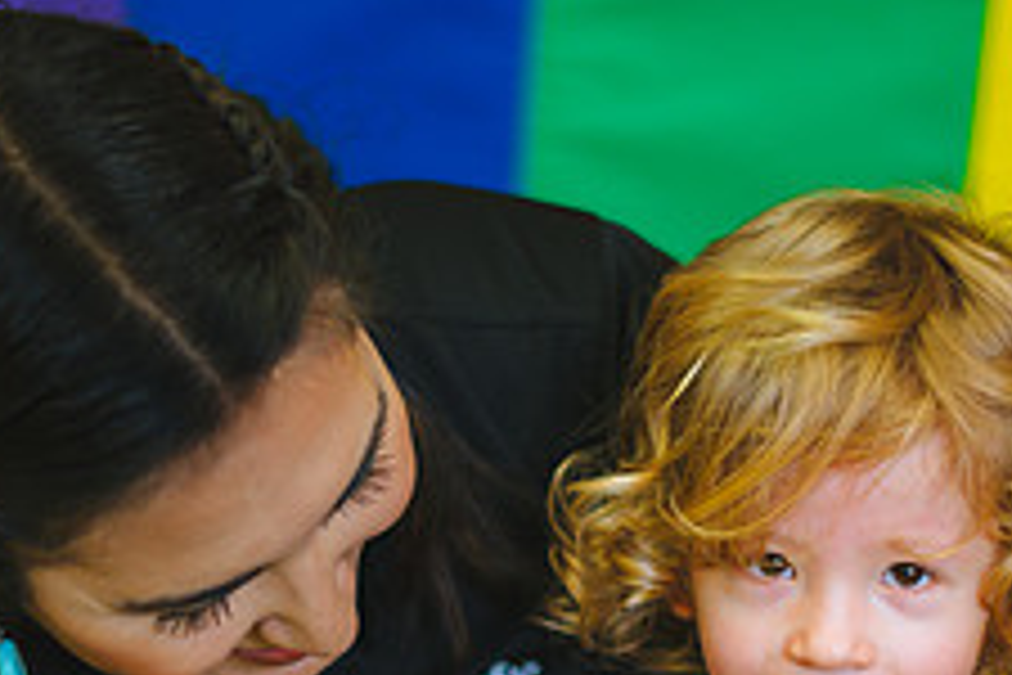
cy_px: 792
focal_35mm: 129
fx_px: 3626
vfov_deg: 10.5
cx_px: 517
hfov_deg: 15.9
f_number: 2
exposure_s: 1/200
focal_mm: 50
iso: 125
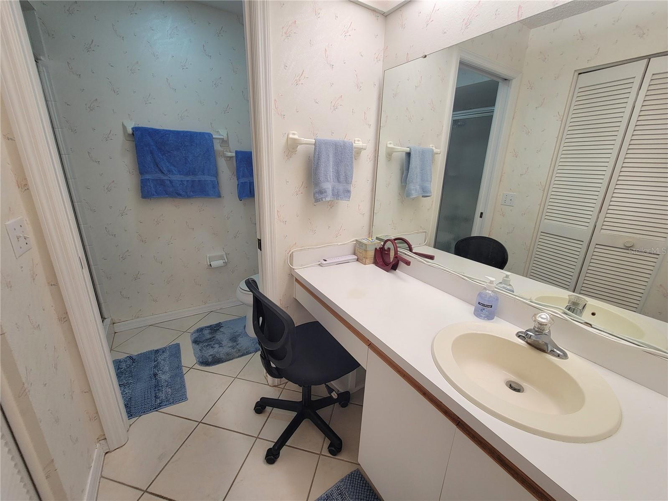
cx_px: 334
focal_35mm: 13
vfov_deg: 89.9
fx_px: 251
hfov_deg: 106.2
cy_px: 250
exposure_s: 1/60.2
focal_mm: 2.2
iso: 100
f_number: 2.2
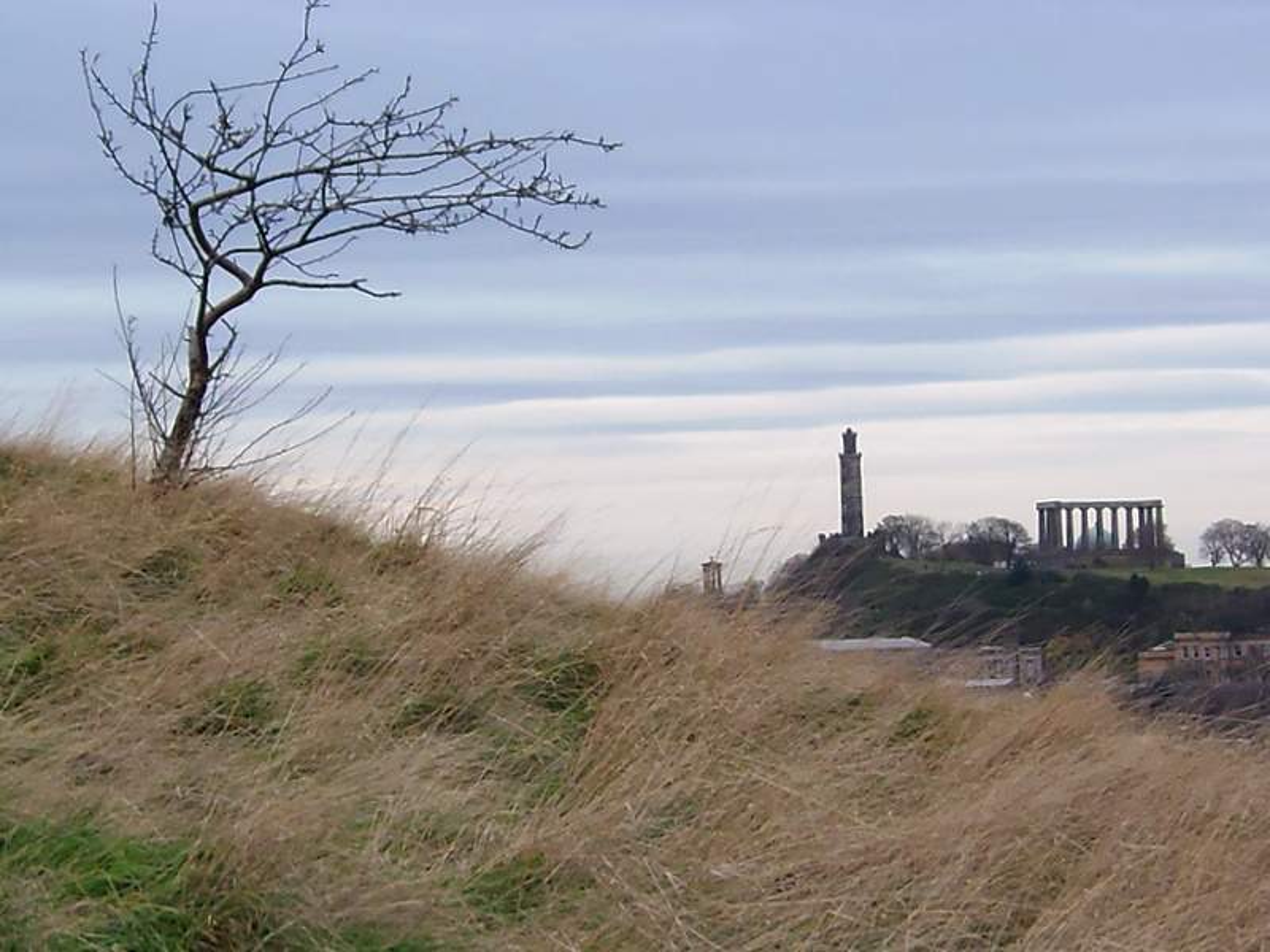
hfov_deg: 19.8
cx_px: 635
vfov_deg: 14.9
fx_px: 3632
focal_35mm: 99
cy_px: 476
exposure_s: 1/640
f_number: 4.4
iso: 500
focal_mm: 18.4
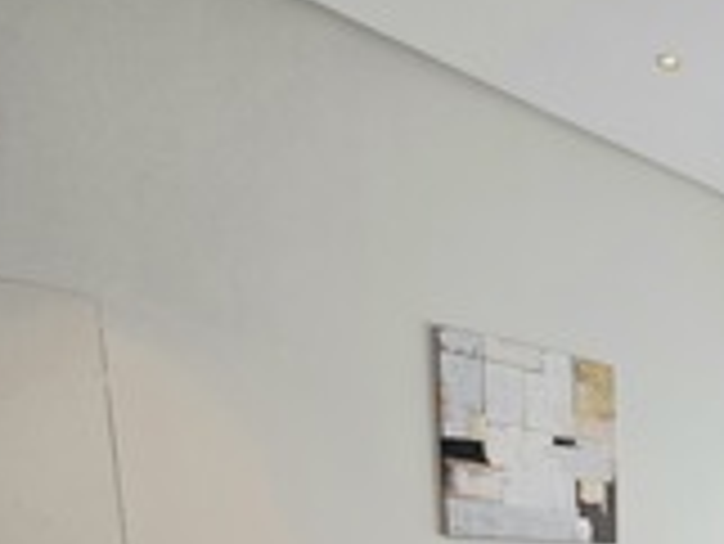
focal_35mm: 37
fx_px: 774
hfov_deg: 39.9
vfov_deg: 30.6
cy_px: 704
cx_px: 812
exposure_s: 1/101
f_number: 1.9
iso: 40
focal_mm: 2.2
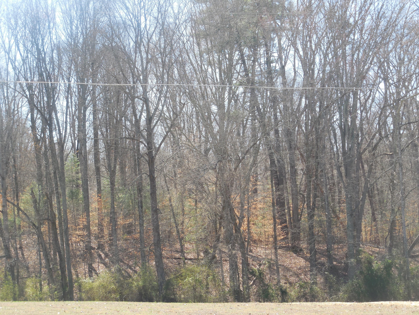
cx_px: 210
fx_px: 1077
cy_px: 158
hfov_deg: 22.0
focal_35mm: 89
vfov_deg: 16.6
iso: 125
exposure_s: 1/160
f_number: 4.6
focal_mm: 16
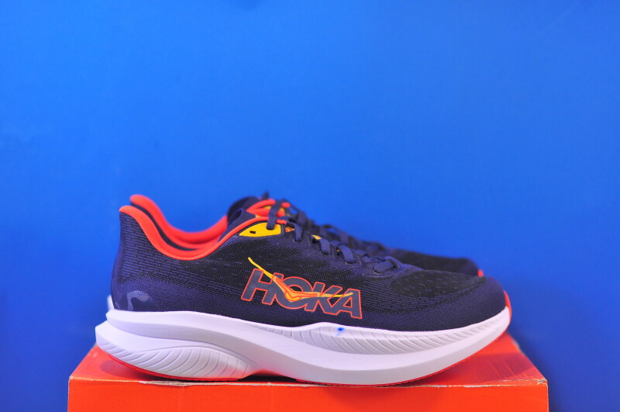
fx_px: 1290
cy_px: 206
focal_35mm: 75
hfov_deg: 27.0
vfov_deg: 18.1
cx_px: 310
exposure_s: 1/320
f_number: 2.2
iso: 250
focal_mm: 50
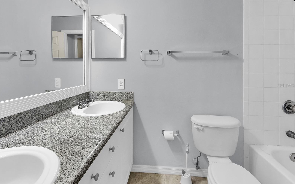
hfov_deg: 105.3
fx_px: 113
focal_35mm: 14
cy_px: 85
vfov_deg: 78.5
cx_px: 146
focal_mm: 2.2
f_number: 2.2
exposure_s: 1/60
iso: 160
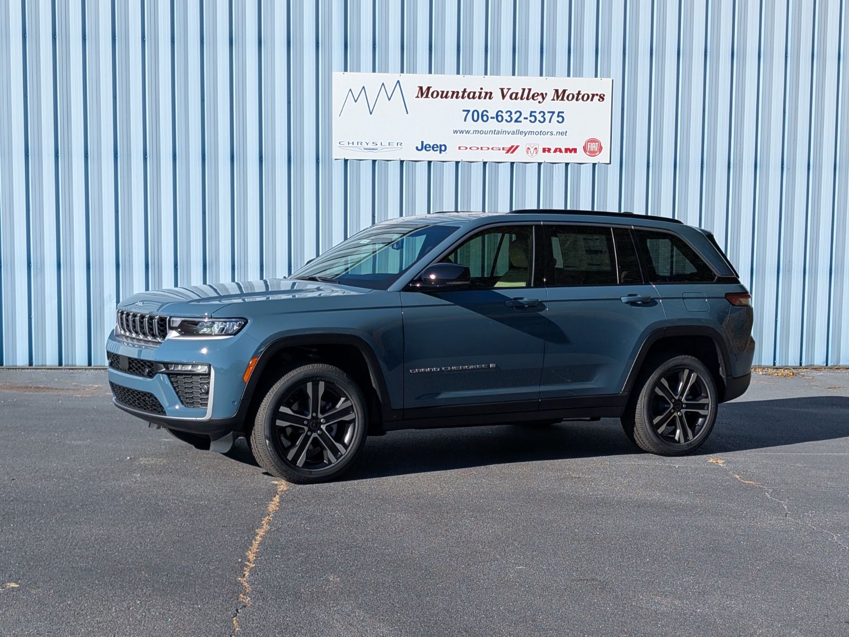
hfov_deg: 38.9
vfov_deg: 29.7
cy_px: 318
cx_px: 424
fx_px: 1202
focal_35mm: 49
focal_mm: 6.9
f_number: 1.68
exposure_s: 1/1027
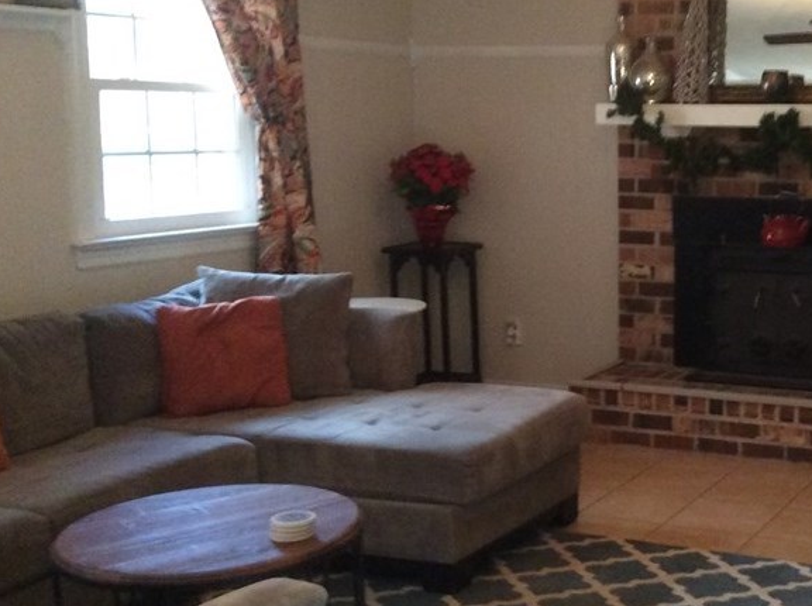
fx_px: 1335
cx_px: 696
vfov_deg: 25.6
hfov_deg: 32.5
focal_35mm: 57
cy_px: 290
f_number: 2.4
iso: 250
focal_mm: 3.3
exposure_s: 1/20
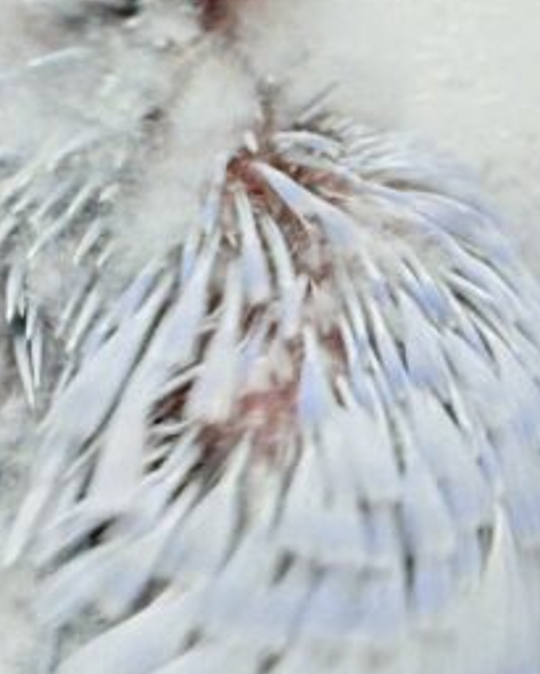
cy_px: 197
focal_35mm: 238
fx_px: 4752
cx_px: 416
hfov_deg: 6.5
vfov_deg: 8.1
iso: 80
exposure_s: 1/100
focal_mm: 5.96
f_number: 1.6
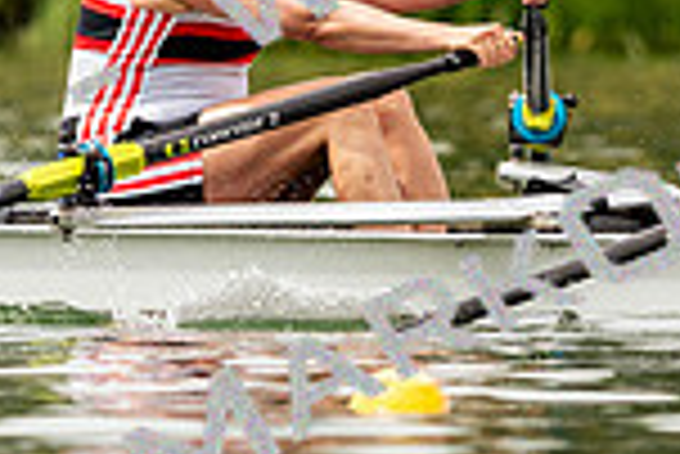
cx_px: 752
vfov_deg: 1.0
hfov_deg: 1.6
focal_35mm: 1318
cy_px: 61
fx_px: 24919
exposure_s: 1/2000
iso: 250
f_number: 6.3
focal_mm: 344
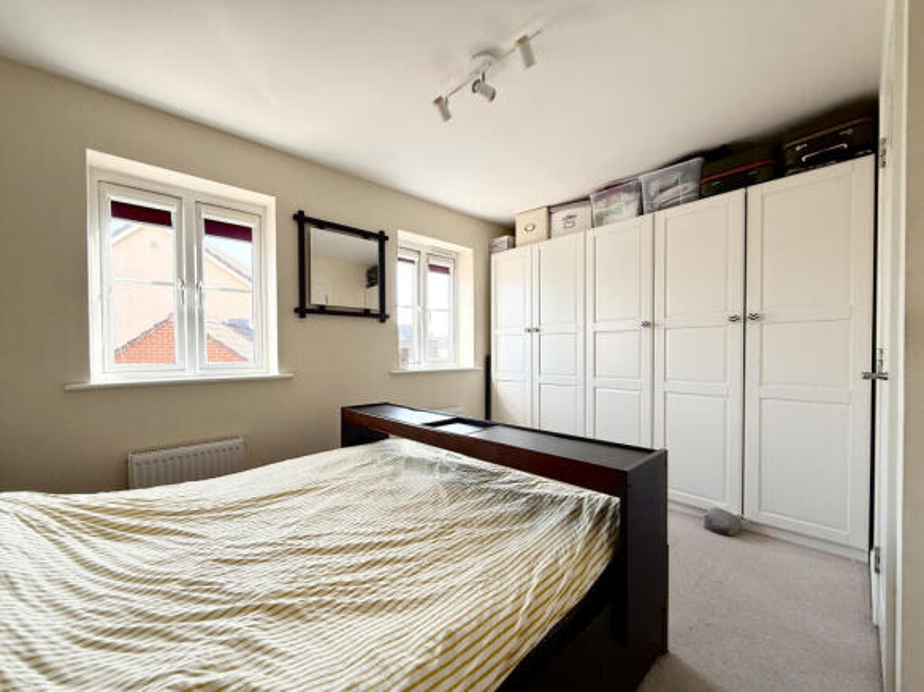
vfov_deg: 85.7
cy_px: 346
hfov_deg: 102.1
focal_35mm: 14
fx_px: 374
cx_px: 462
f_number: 2.2
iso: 50
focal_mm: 2.22
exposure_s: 1/104
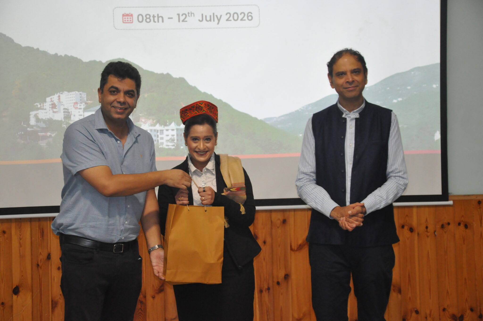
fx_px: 1045
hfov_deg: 26.0
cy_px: 160
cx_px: 242
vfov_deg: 17.4
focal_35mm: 78
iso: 1600
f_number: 5
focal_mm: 52
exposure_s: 1/60
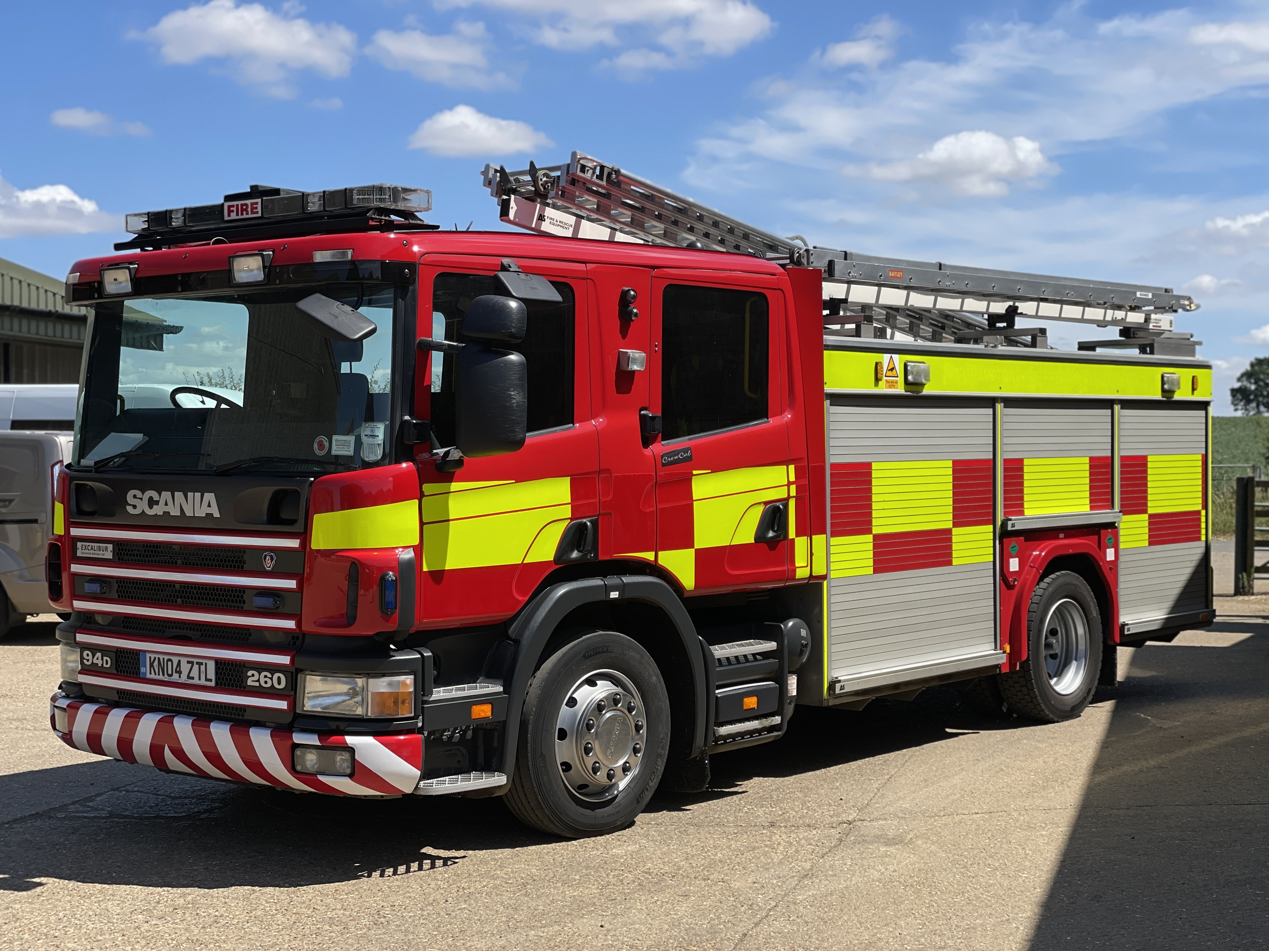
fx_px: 1906
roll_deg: -0.3
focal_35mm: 52
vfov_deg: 28.0
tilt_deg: -0.7
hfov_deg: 36.8
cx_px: 634
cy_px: 476
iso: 32
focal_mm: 6
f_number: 2
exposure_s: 1/2083
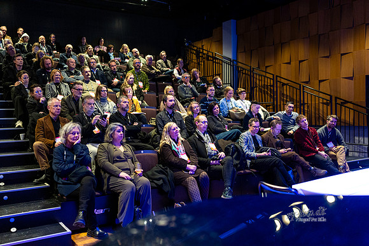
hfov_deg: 54.4
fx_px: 359
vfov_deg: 37.9
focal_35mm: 35
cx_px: 184
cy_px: 123
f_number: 1.4
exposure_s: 1/200
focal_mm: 35
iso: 4000
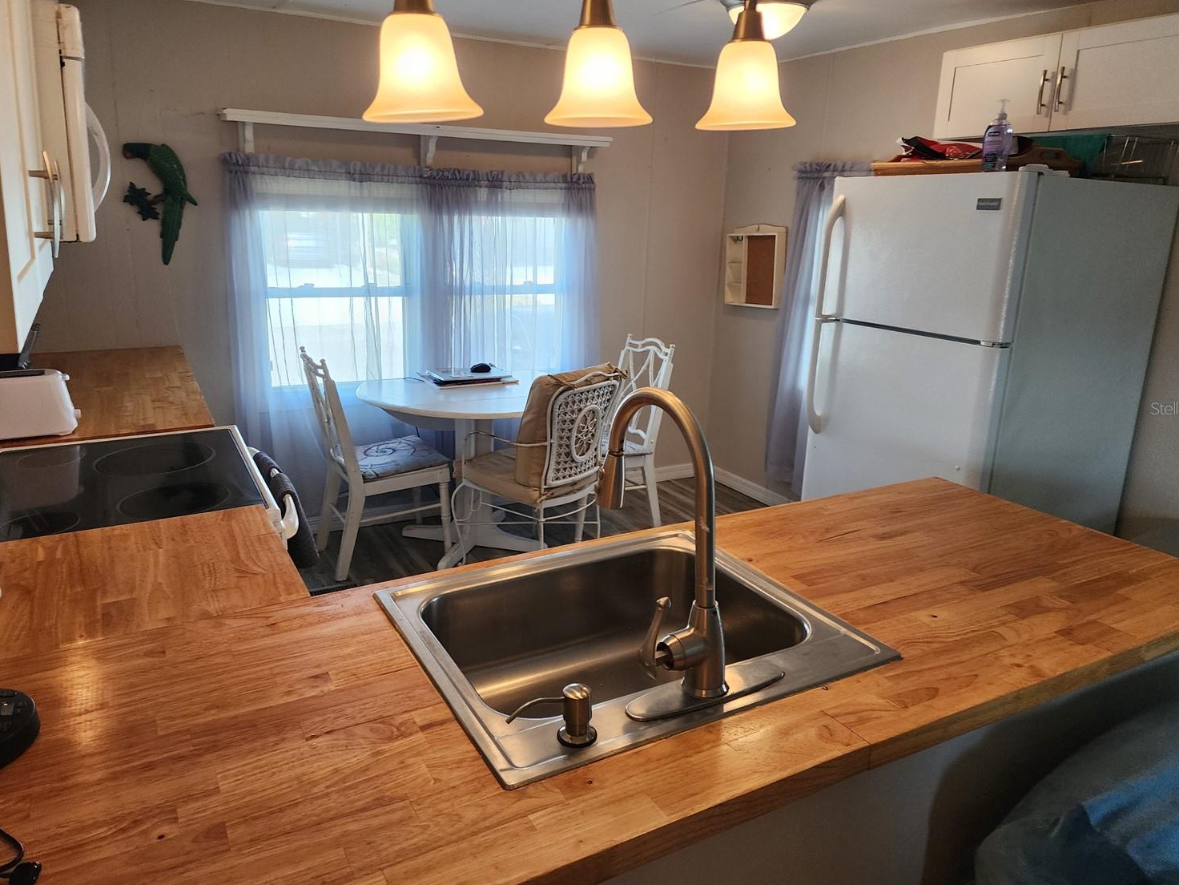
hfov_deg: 69.4
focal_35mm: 25
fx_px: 851
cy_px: 408
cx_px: 585
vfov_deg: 54.8
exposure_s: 1/120
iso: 200
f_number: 1.8
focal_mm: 6.4
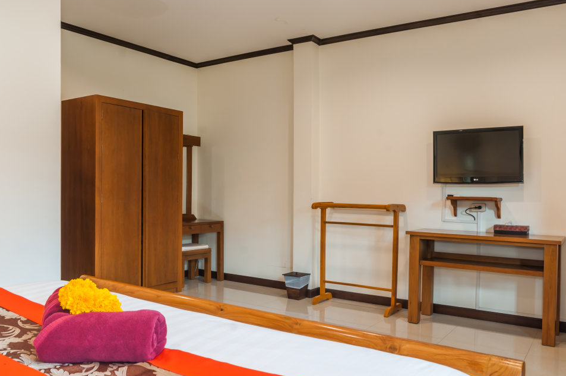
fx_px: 455
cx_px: 276
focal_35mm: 29
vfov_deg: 44.9
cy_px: 184
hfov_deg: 63.7
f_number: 8
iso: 100
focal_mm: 18
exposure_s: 1/1.25
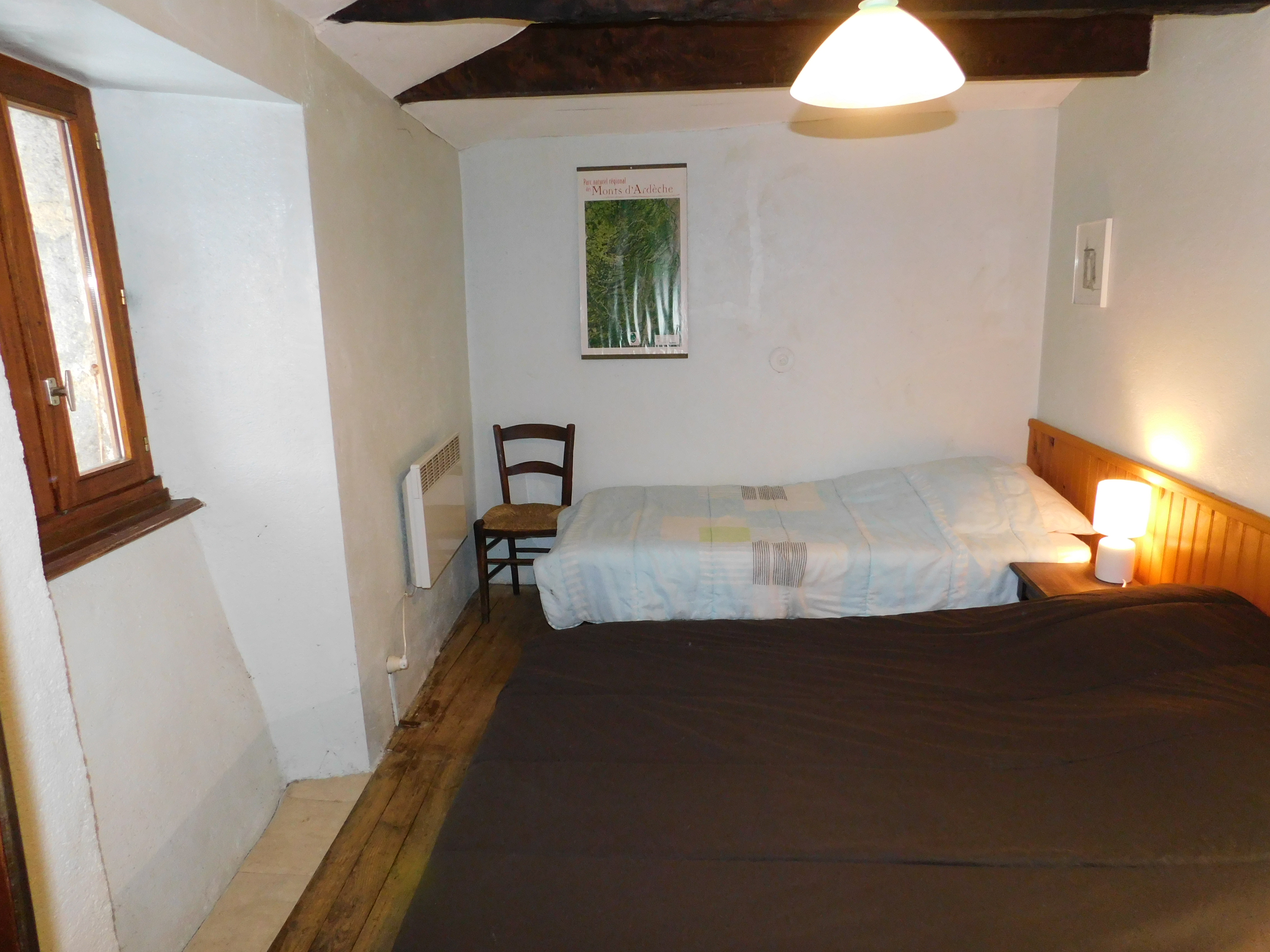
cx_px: 635
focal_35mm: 23
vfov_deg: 58.9
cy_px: 476
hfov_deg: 73.9
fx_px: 844
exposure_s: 1/30
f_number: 3
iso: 400
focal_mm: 4
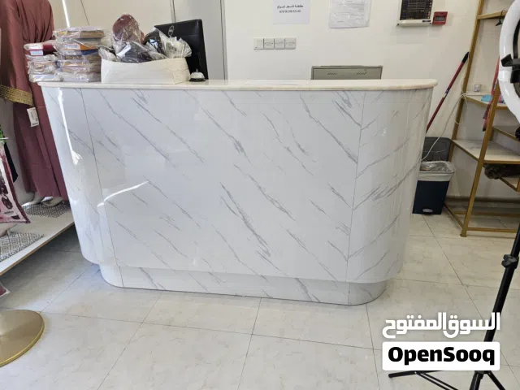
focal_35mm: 23
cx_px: 260
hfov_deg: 73.9
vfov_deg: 58.9
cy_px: 195
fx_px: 346
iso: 50
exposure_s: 1/100
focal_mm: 5.4
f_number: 1.8
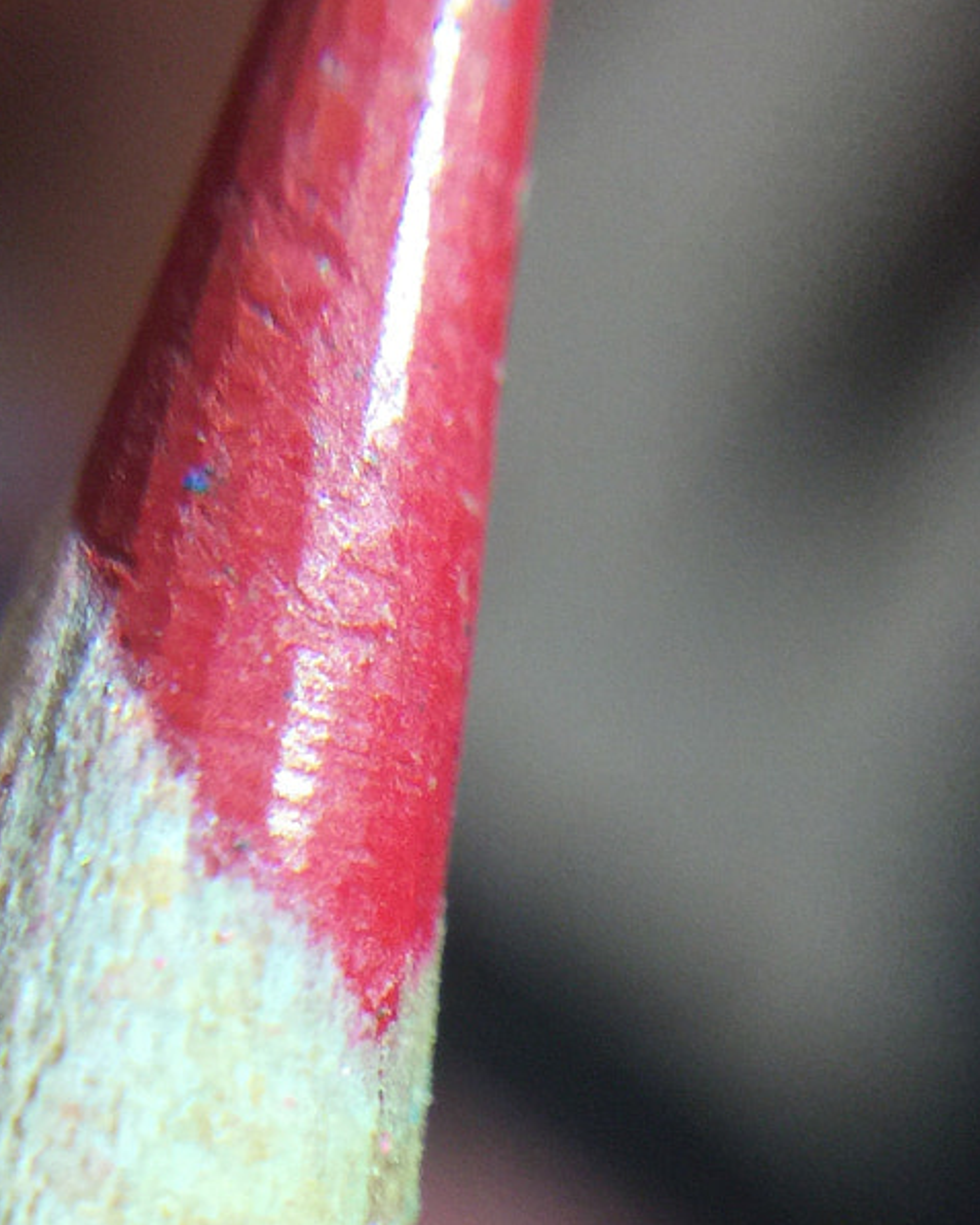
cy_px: 1065
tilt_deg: -48.9
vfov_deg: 24.5
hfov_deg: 19.9
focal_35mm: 76
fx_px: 2755
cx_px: 166
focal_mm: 4.15
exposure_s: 1/30
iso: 50
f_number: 2.2
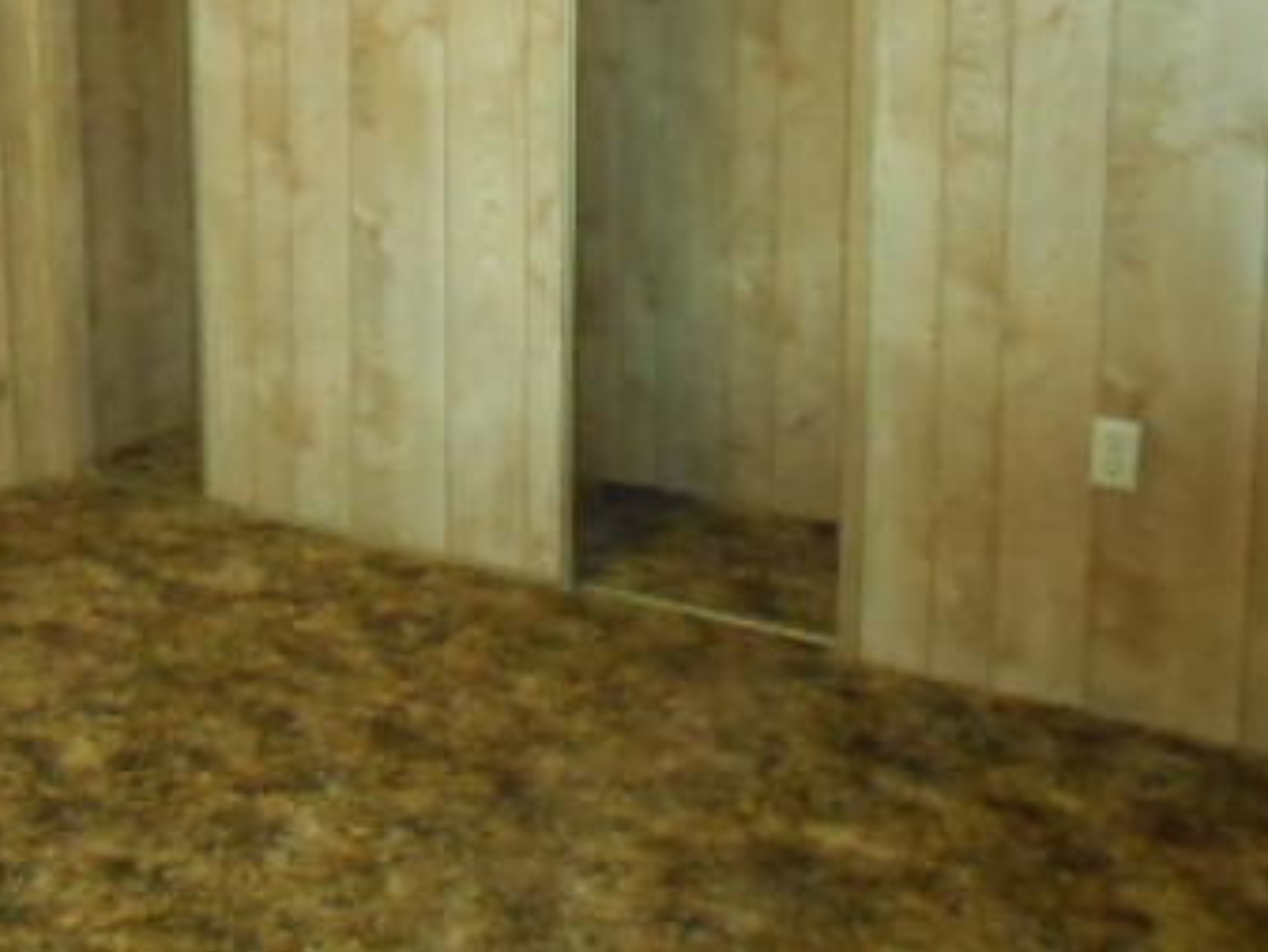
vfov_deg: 26.0
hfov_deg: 33.6
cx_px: 203
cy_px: 169
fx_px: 2015
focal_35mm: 55
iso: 1250
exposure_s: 1/25
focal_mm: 5.2
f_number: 4
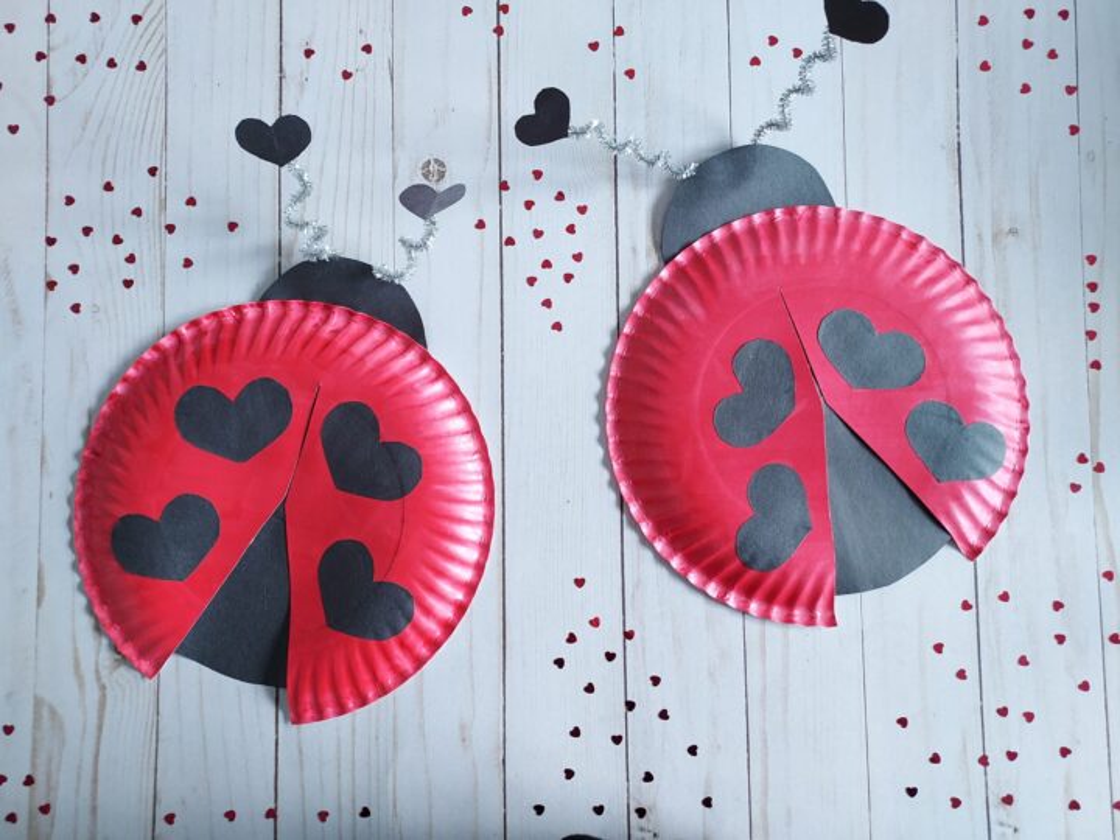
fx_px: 777
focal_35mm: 24
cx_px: 560
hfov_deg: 71.6
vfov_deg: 56.8
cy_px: 420
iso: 500
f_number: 1.8
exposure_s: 1/24
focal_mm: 4.6
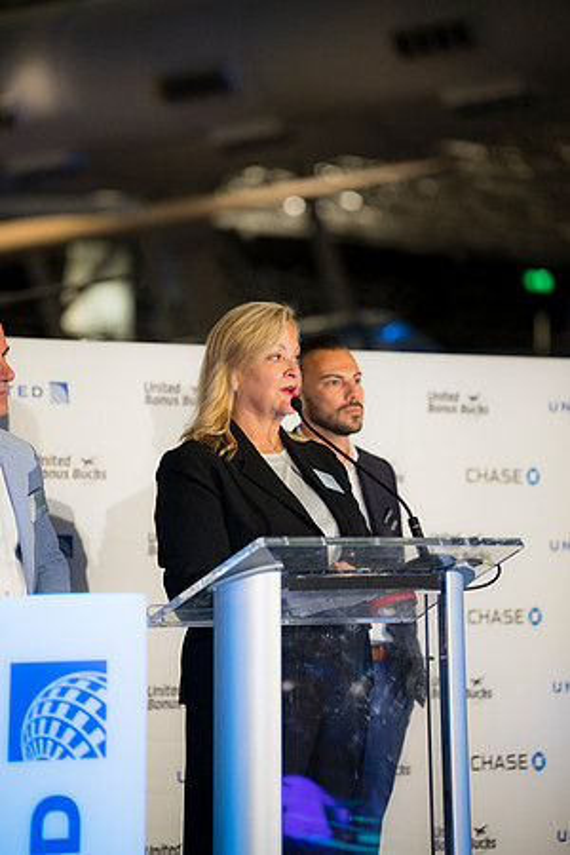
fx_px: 3562
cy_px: 428
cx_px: 285
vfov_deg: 13.7
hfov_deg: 9.1
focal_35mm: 150
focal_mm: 150
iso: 1400
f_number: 2.8
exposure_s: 1/160
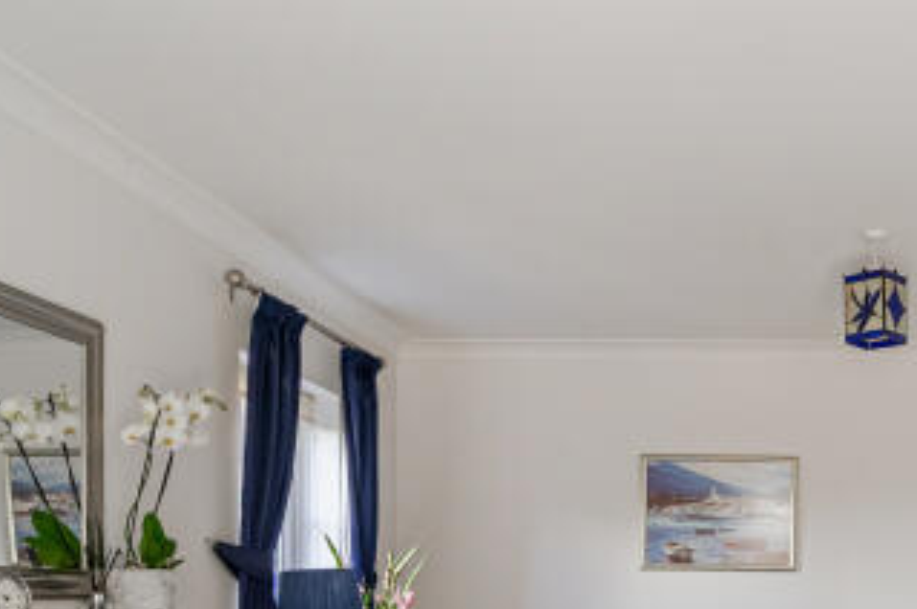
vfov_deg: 27.2
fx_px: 1145
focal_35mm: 45
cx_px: 788
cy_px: 679
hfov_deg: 41.0
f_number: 8
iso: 200
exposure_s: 1/80
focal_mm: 14
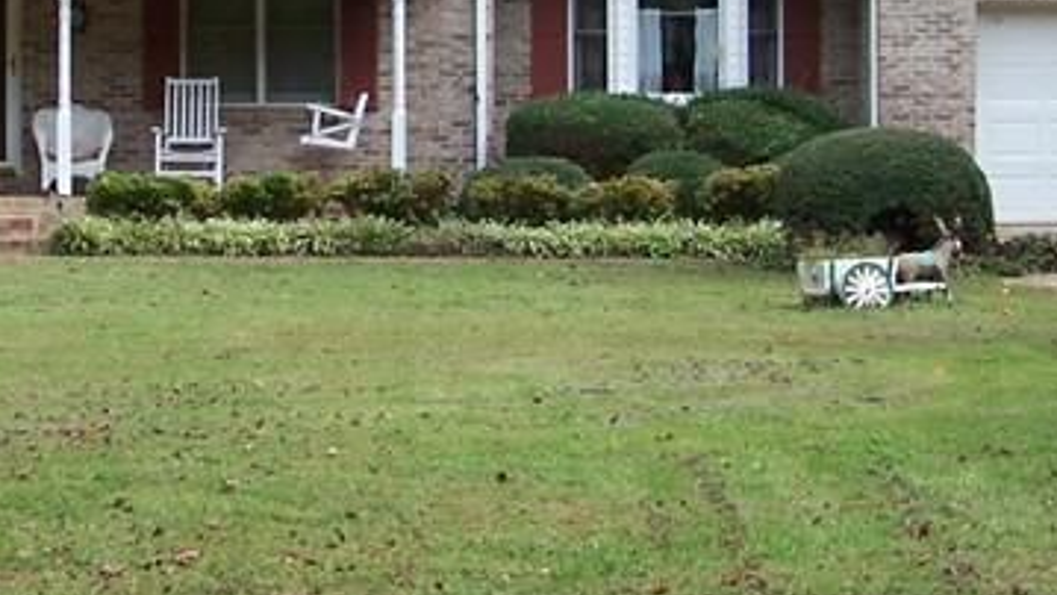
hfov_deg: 14.4
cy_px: -18
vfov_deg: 8.1
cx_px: 368
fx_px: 4176
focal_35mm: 149
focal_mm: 8
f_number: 3
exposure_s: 1/500
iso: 80
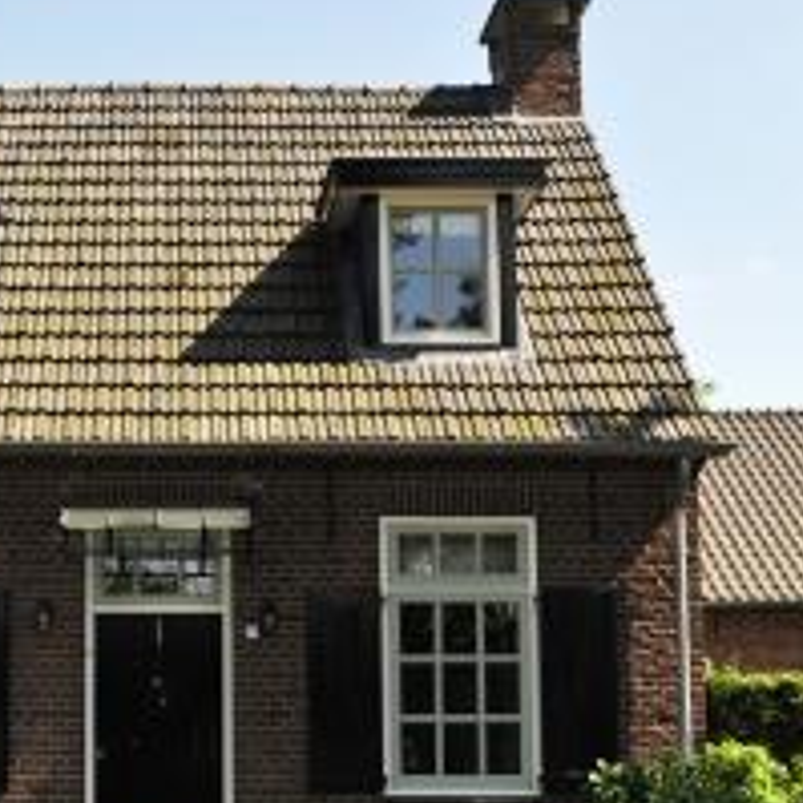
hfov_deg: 25.4
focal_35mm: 67
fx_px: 1758
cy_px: 488
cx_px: 198
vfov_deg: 25.7
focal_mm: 35
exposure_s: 1/8000
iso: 800
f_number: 4
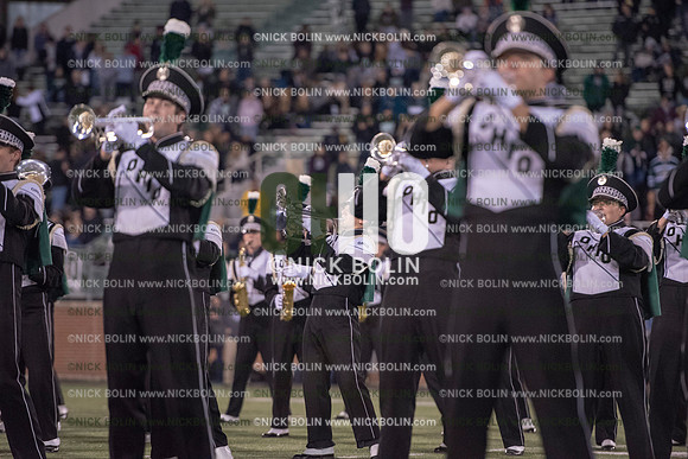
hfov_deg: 10.5
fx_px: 3727
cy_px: 230
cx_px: 344
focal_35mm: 195
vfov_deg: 7.0
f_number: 3.2
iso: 5000
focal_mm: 195
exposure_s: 1/1250
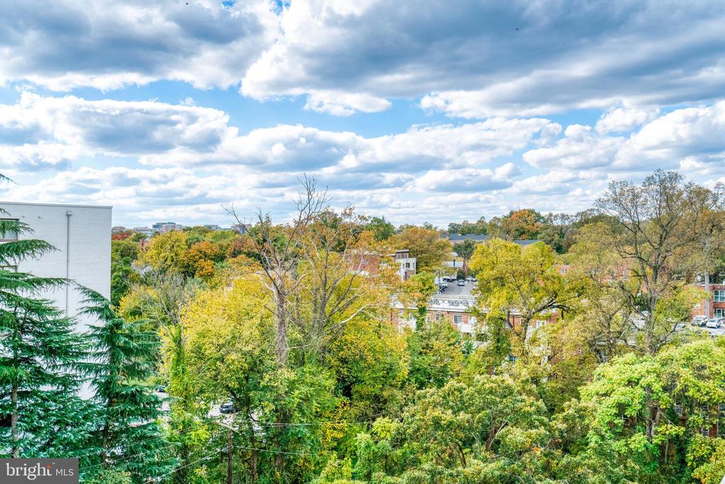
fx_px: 665
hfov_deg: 57.2
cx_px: 362
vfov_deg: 40.0
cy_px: 242
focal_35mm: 33
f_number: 8
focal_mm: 33
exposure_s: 1/1600
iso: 1250
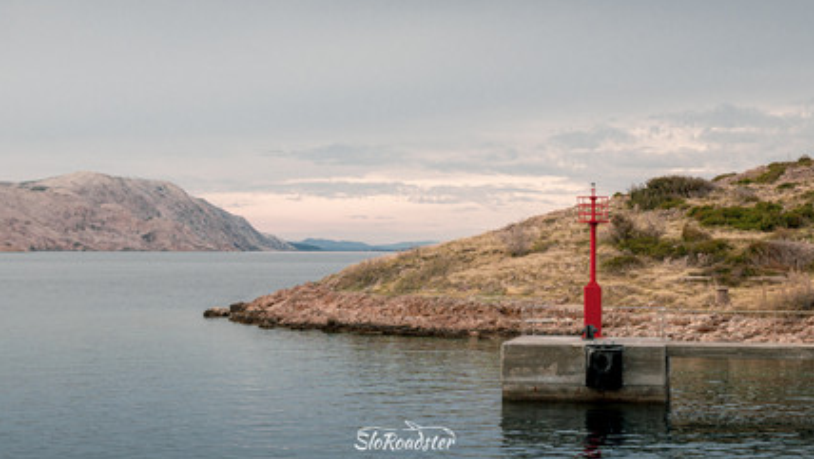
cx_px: 419
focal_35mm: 73
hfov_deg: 29.0
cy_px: 200
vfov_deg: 16.5
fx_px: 1576
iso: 100
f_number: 4.5
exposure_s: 1/80
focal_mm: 30
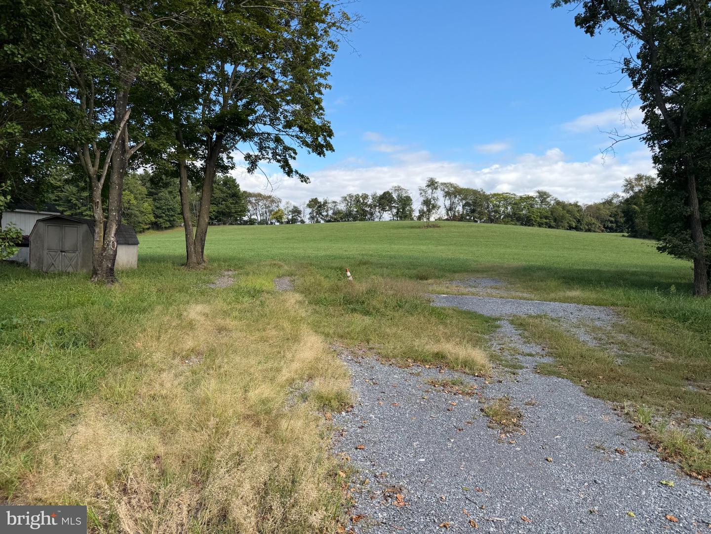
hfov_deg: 71.6
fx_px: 493
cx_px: 356
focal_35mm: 24
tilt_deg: -1.0
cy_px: 267
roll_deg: -0.4
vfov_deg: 56.8
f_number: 1.78
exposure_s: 1/2703
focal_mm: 6.76
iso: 80
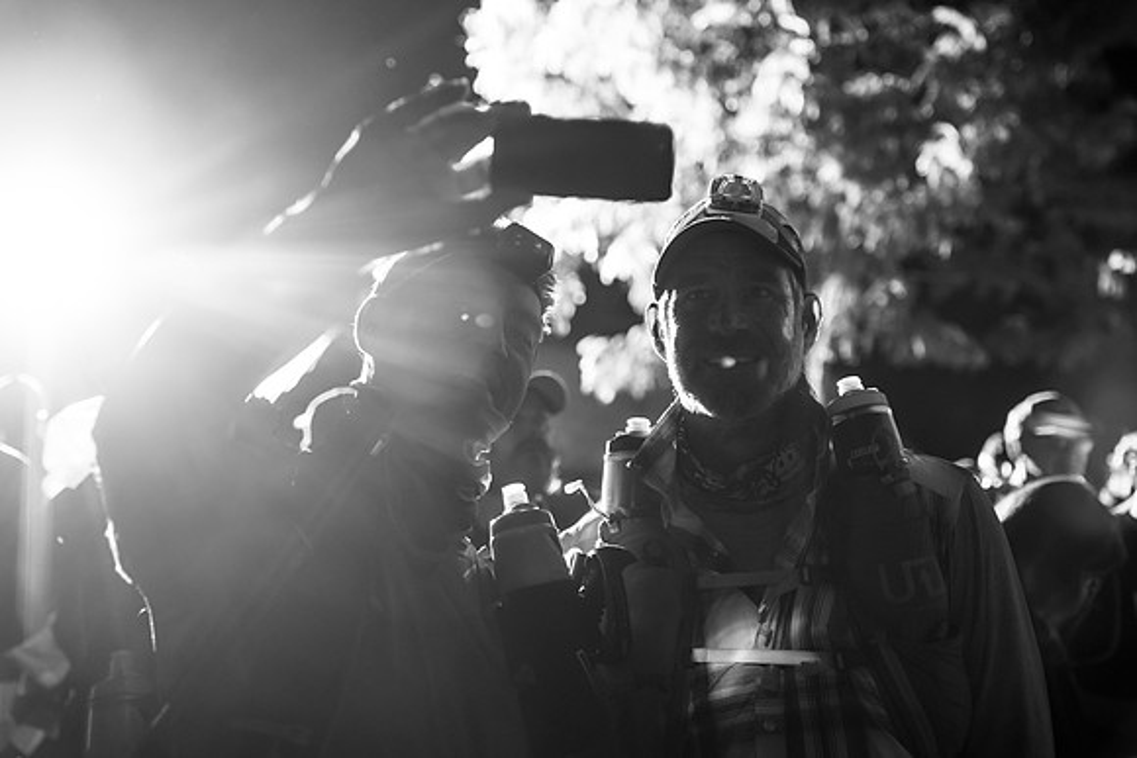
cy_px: 341
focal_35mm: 63
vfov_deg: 21.7
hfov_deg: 32.1
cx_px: 580
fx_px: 1977
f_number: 3.2
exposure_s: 1/20
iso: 500
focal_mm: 53.5
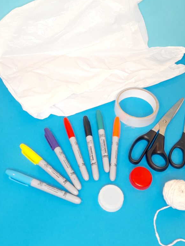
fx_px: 235
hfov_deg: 42.9
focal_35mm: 33
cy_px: 97
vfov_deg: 54.9
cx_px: 94
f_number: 2
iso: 125
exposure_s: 1/50
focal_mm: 4.6
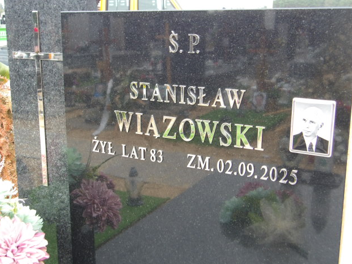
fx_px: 437
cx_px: 173
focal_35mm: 43
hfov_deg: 43.8
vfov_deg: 33.6
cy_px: 131
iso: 100
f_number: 3.7
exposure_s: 1/64
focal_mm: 7.6
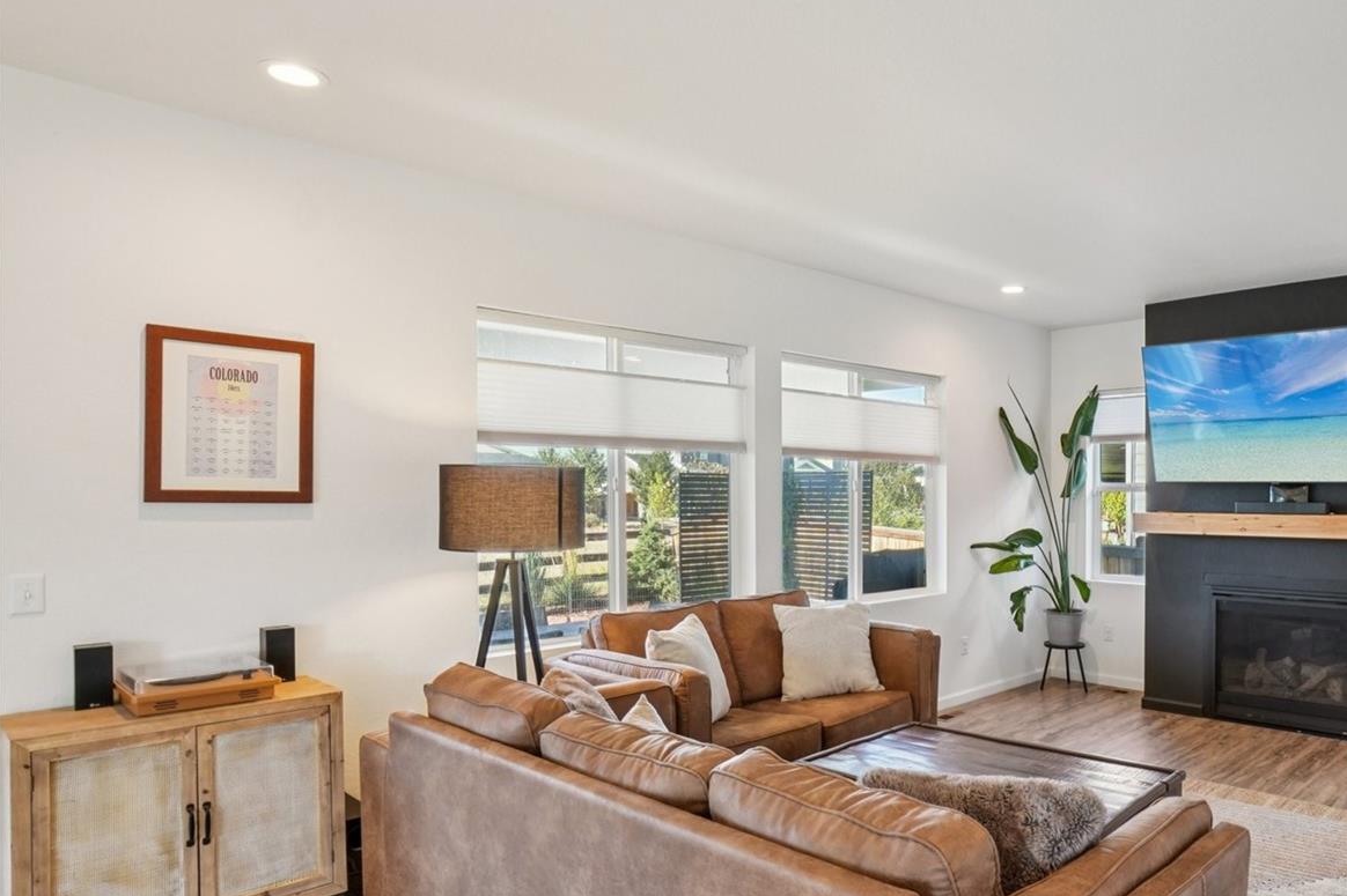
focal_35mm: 23
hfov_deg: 73.9
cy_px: 514
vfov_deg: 55.5
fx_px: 848
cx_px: 923
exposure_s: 1/15
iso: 400
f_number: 8
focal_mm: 11
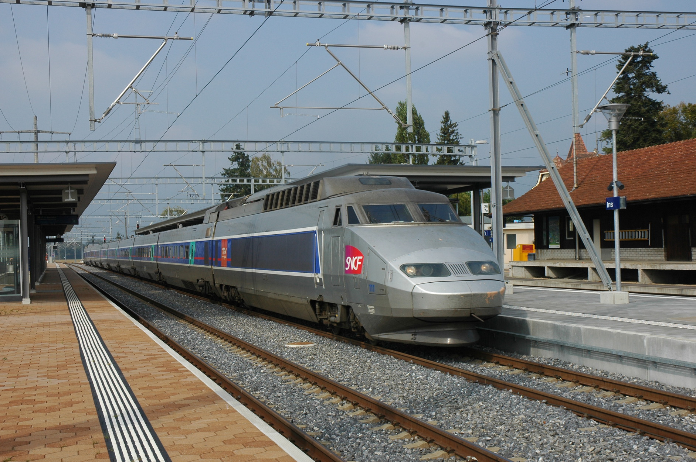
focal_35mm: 52
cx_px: 349
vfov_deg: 25.9
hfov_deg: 38.2
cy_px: 232
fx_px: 1004
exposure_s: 1/400
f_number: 10
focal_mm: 34
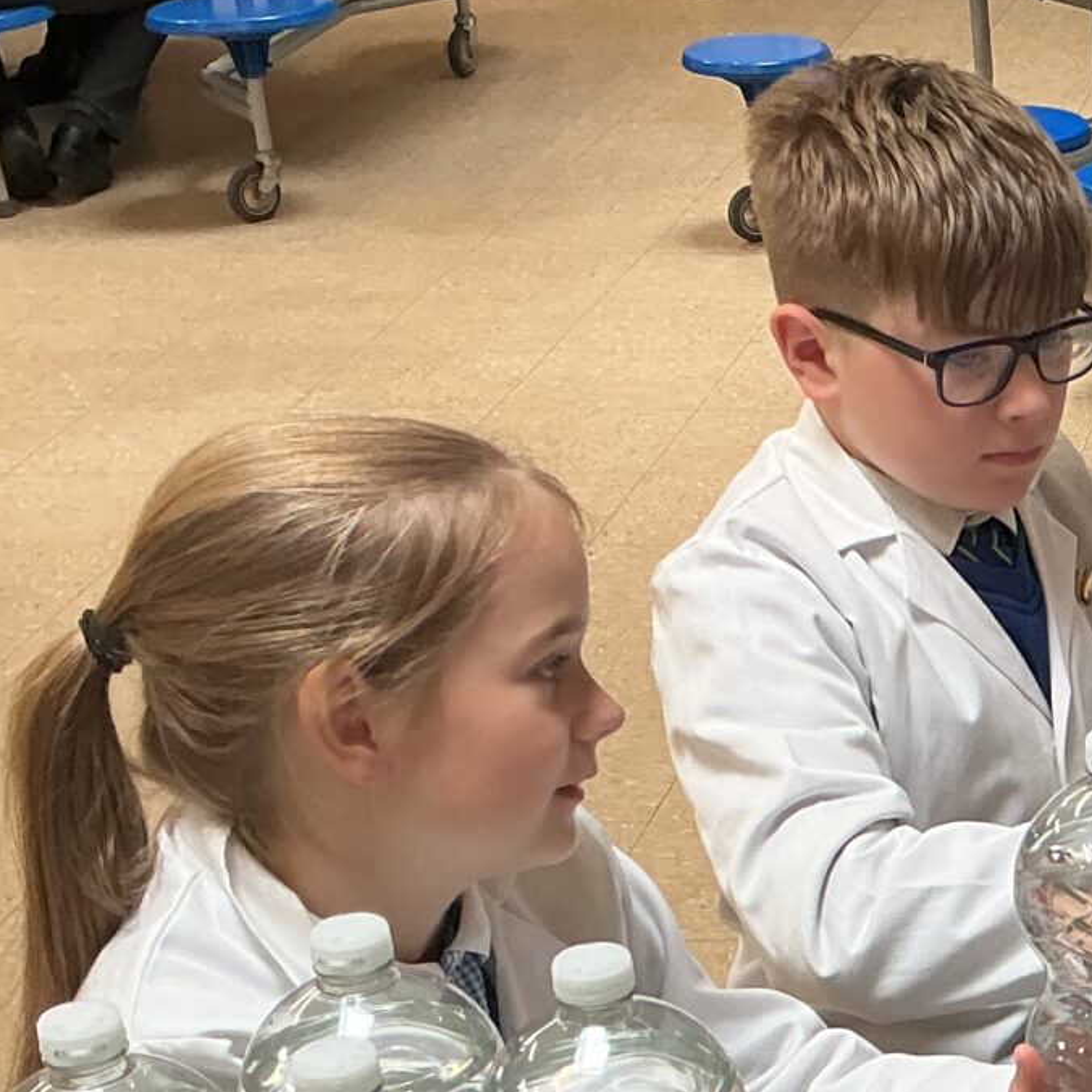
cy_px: 885
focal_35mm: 97
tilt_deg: -25.6
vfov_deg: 17.8
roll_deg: +0.6
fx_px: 3462
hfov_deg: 16.4
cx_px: 1615
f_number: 1.8
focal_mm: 3
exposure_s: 1/100
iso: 50
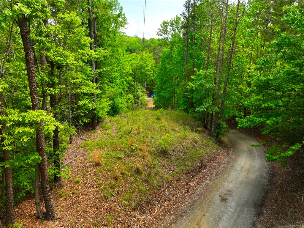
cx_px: 152
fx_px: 211
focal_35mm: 24
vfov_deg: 56.8
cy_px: 114
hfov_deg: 71.6
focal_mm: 12.29
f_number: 2.8
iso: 250
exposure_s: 1/160
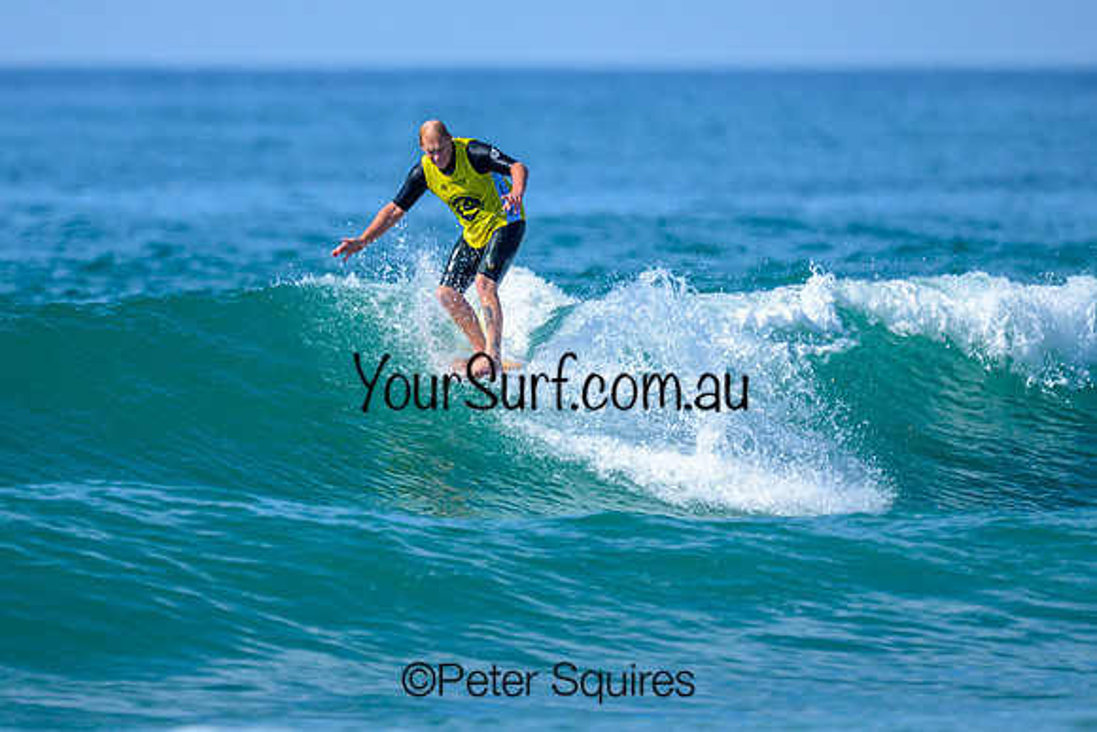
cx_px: 406
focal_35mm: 1100
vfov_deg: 1.3
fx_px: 33525
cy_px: 265
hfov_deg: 1.9
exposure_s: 1/2000
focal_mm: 800
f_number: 6.3
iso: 280
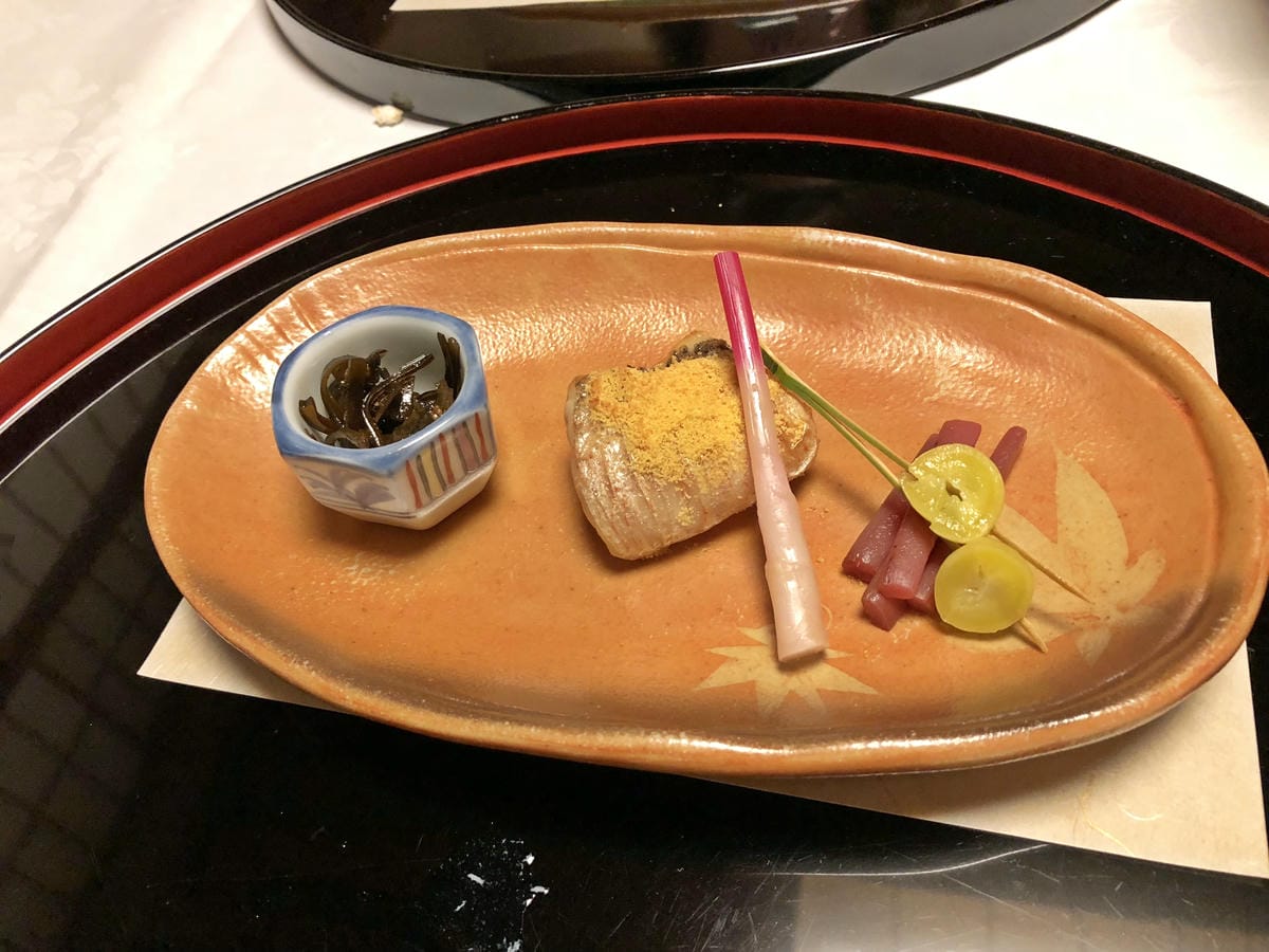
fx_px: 1063
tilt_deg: -50.8
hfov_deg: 61.7
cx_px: 634
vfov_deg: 48.2
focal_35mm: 29
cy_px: 476
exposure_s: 1/15
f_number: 1.8
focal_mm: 3.99
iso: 80
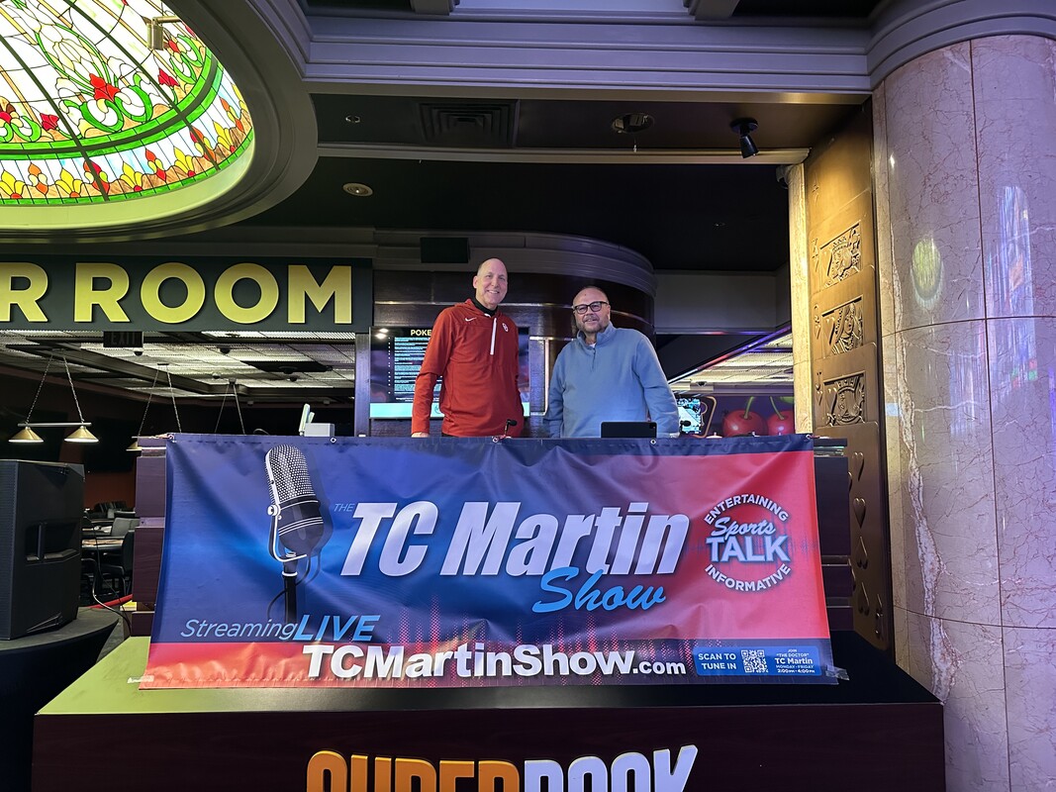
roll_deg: +0.4
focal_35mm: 24
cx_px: 528
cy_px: 396
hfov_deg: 71.6
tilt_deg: +5.0
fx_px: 732
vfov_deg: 56.8
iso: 640
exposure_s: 1/40
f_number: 1.78
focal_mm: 6.86
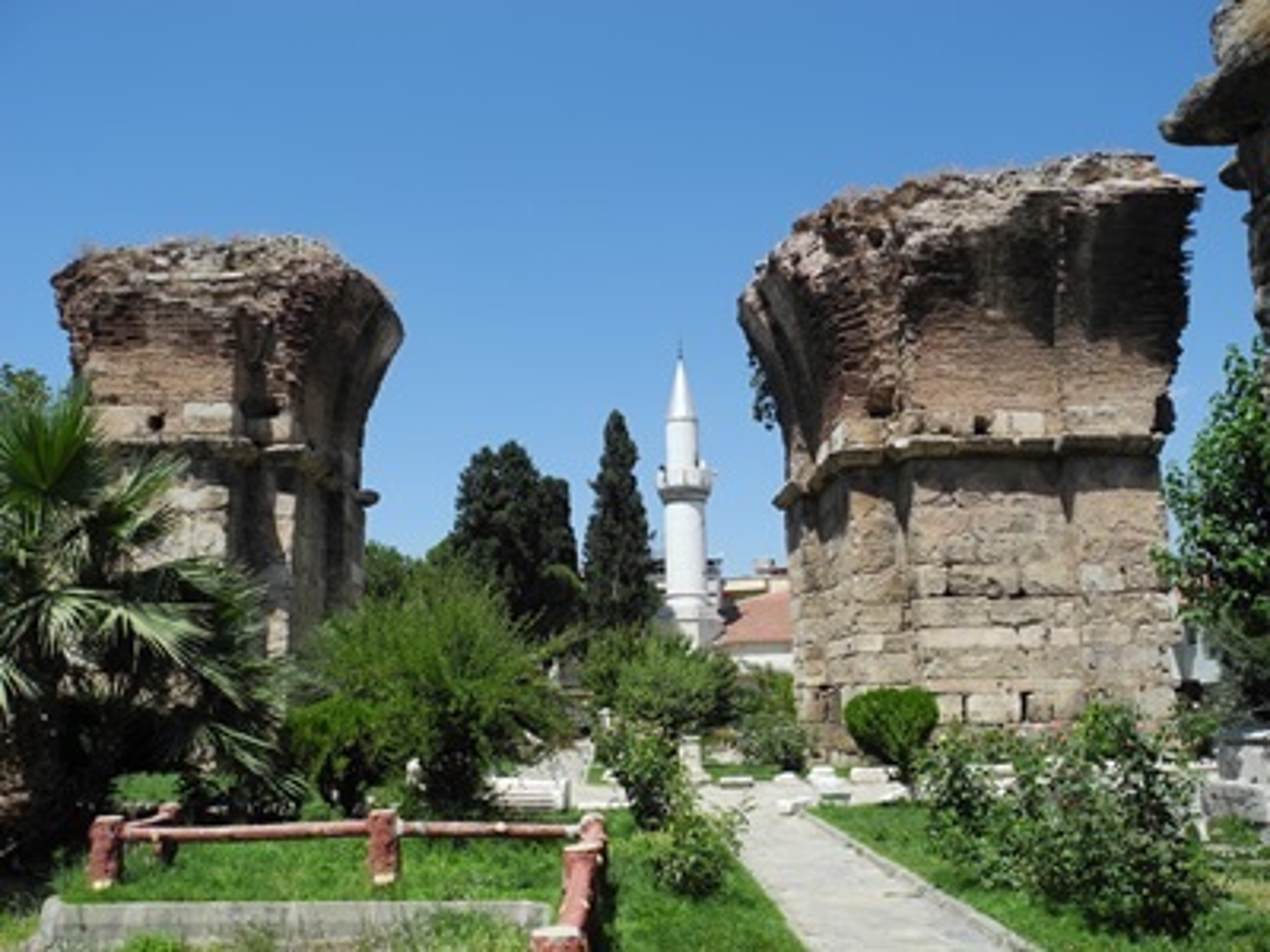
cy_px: 476
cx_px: 635
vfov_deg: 49.7
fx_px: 1027
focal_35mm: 28
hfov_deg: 63.4
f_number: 4
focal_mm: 6
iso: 100
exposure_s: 1/912
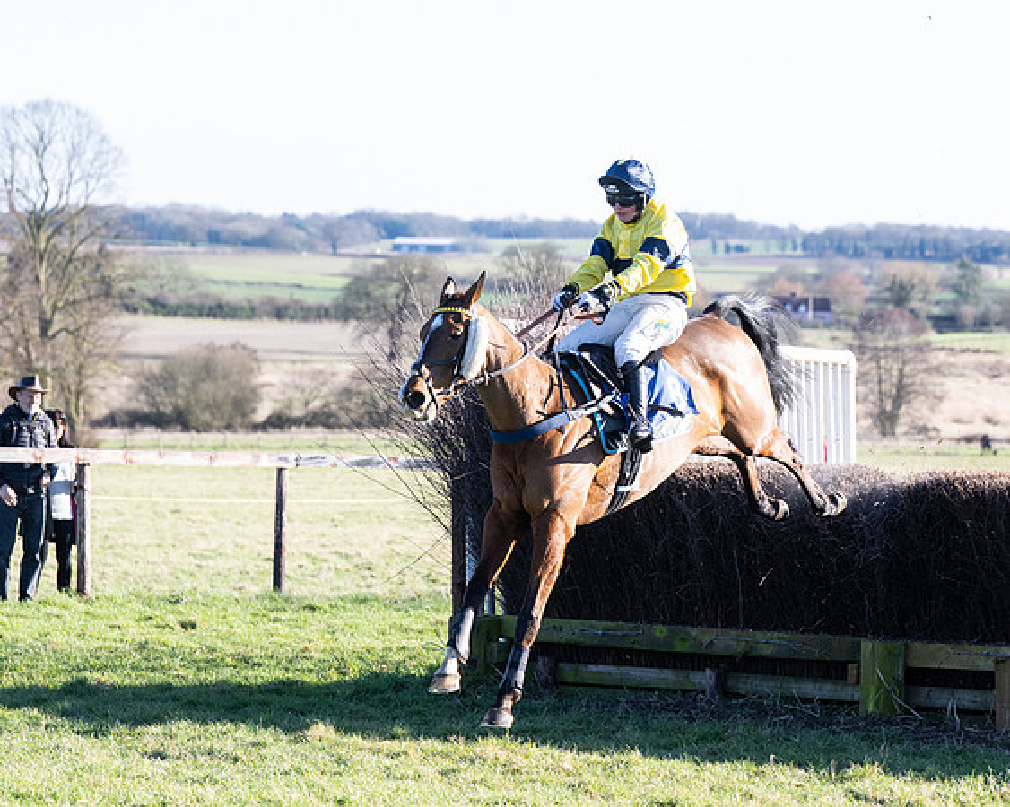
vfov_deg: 9.8
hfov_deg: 12.2
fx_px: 4716
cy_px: 433
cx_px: 458
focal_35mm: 158
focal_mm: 104
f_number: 4.5
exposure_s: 1/1600
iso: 800
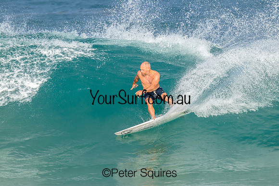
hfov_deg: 2.9
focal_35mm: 699
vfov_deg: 2.0
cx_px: 161
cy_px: 90
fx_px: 5418
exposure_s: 1/1600
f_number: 11
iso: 800
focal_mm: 600
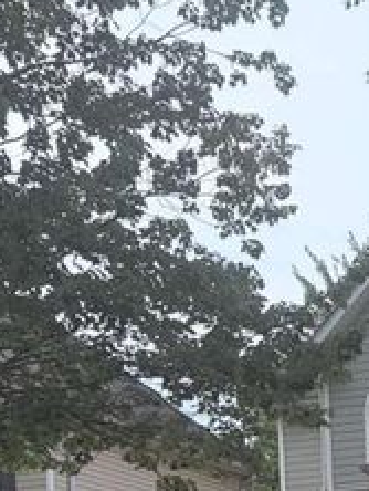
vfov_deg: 22.3
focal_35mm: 78
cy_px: 645
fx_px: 1106
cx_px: 544
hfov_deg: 17.2
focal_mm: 5.96
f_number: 1.6
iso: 50
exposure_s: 1/1451
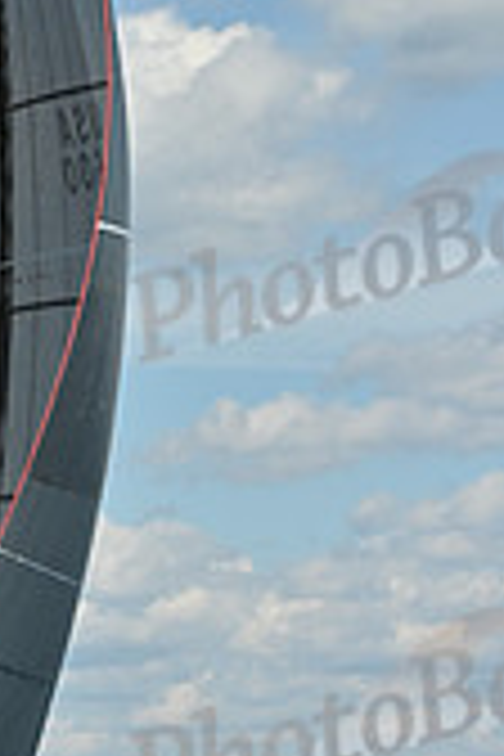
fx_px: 5061
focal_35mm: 241
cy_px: 76
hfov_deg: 5.7
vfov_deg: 8.5
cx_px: -101
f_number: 10
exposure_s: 1/1000
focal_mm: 70
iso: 250
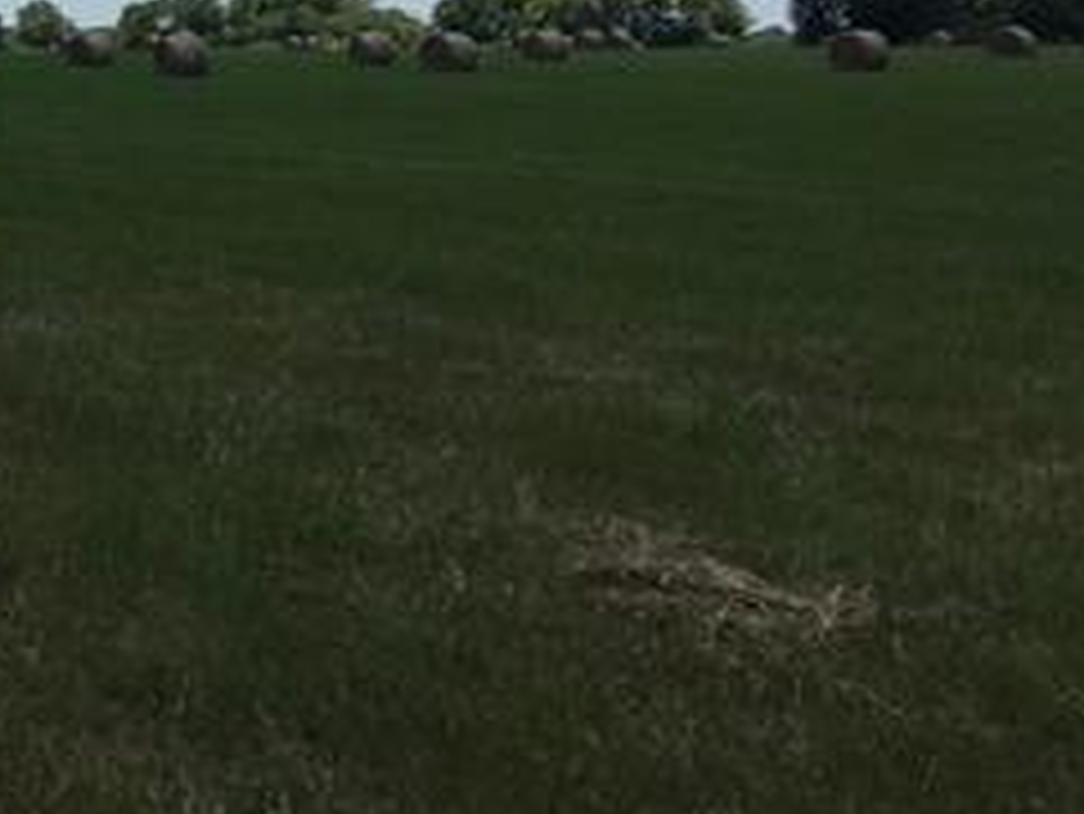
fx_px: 2412
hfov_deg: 22.9
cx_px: -279
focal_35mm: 77
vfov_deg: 18.6
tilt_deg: +3.5
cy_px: -36
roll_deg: -0.9
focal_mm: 4.15
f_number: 2.2
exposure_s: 1/2404
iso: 25
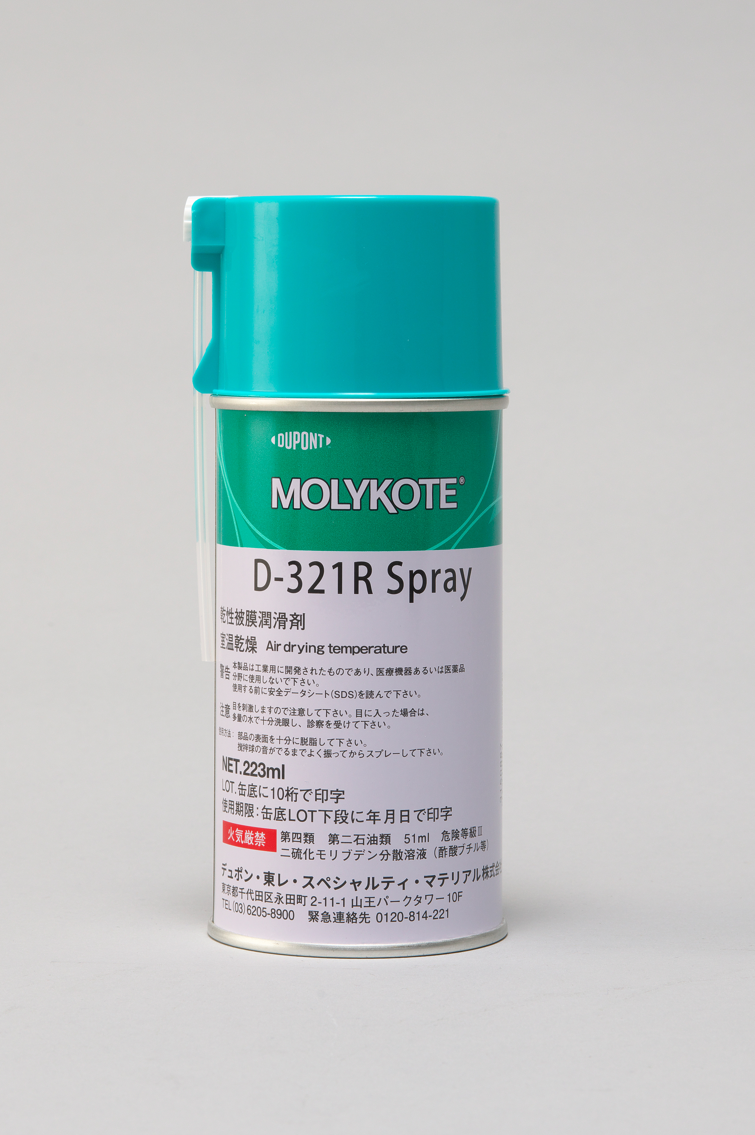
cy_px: 571
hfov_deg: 11.0
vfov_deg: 16.5
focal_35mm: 124
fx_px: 3905
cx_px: 369
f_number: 16
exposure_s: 1/60
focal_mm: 78
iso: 200
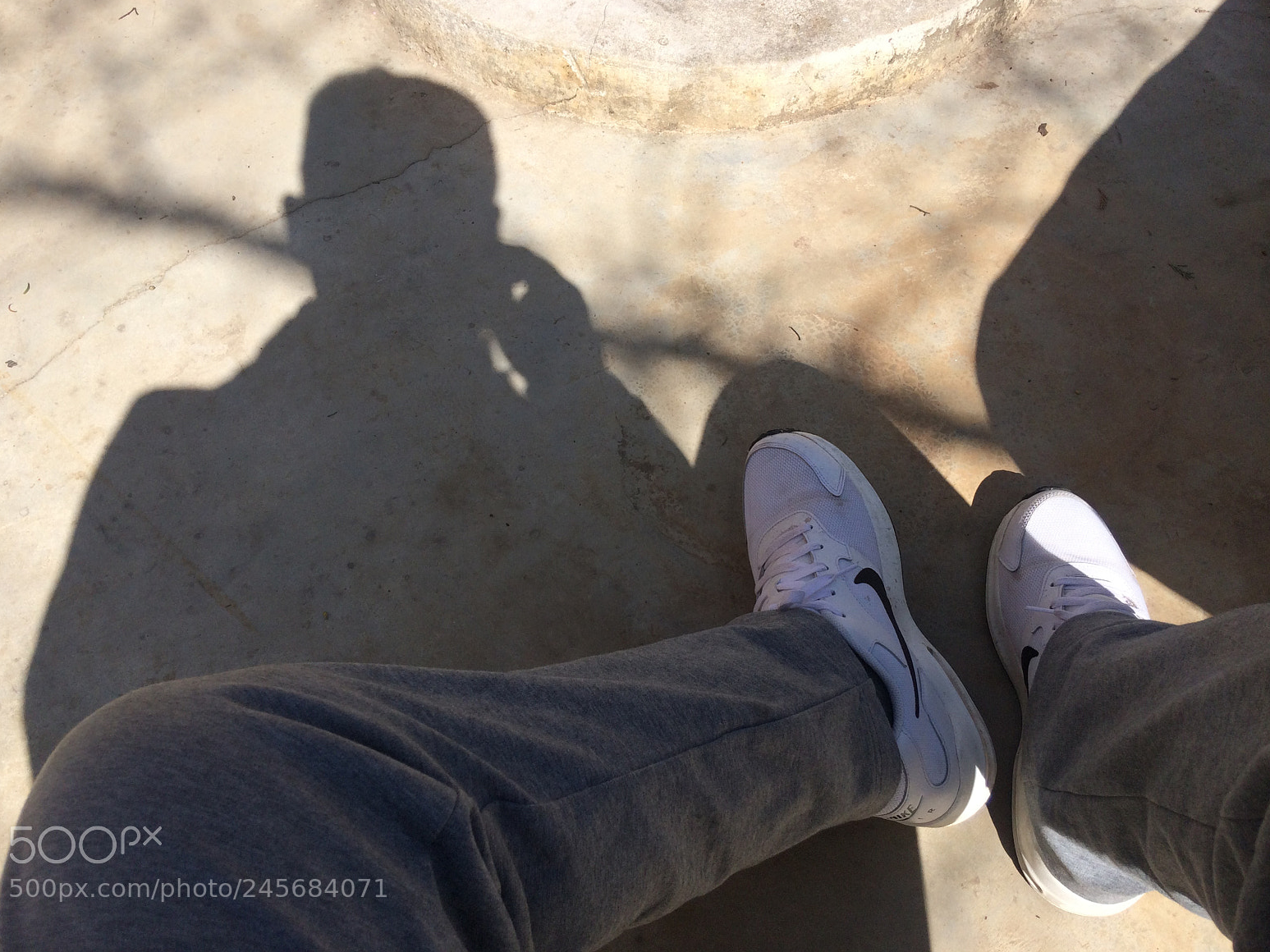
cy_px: 460
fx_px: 1101
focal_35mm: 30
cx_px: 615
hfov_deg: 60.0
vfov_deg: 46.8
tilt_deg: -58.9
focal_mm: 4.15
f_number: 2.2
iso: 32
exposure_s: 1/1953
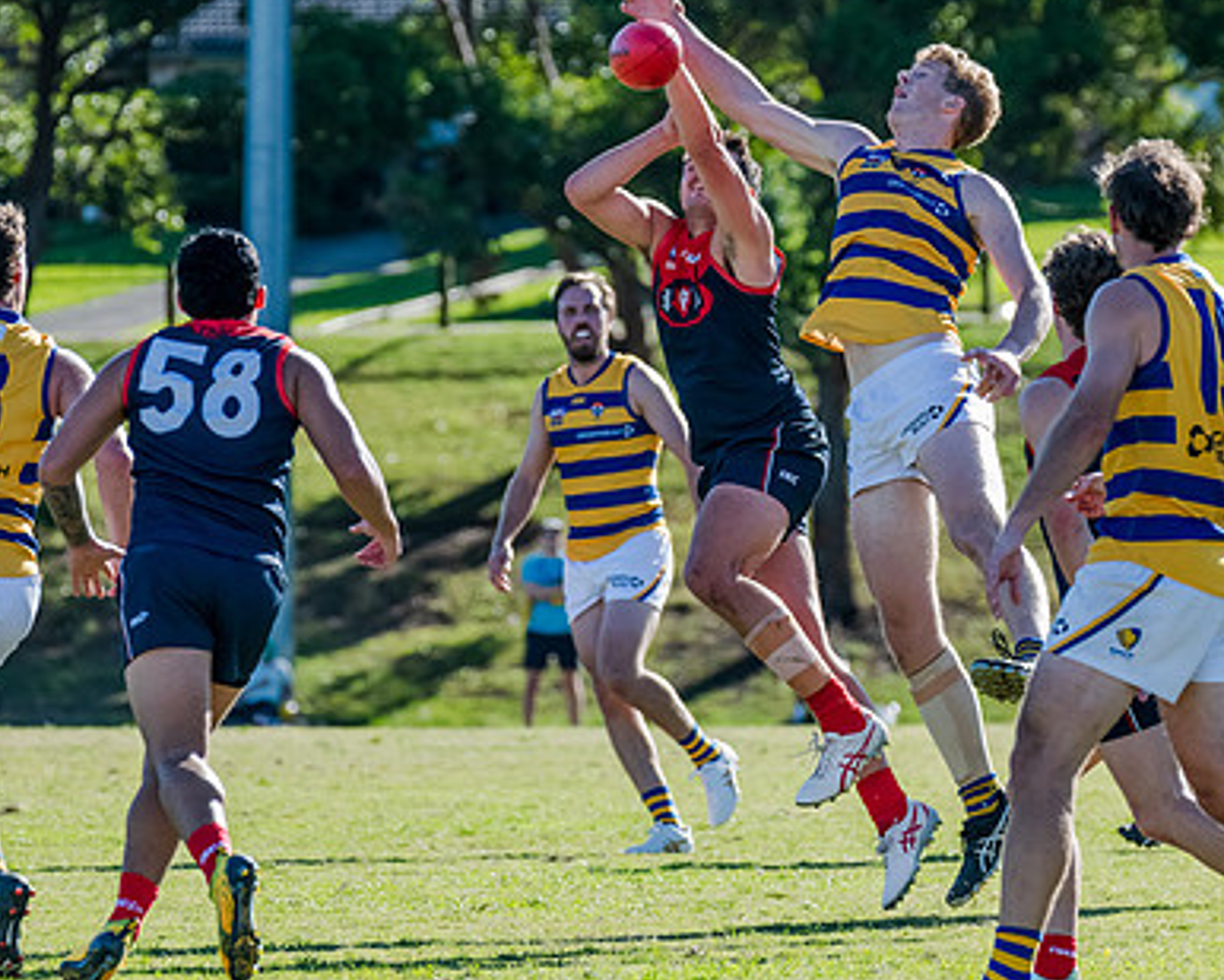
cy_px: 354
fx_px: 14784
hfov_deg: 4.7
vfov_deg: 3.8
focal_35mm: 408
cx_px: 671
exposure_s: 1/2000
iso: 1000
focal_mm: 270
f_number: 6.3
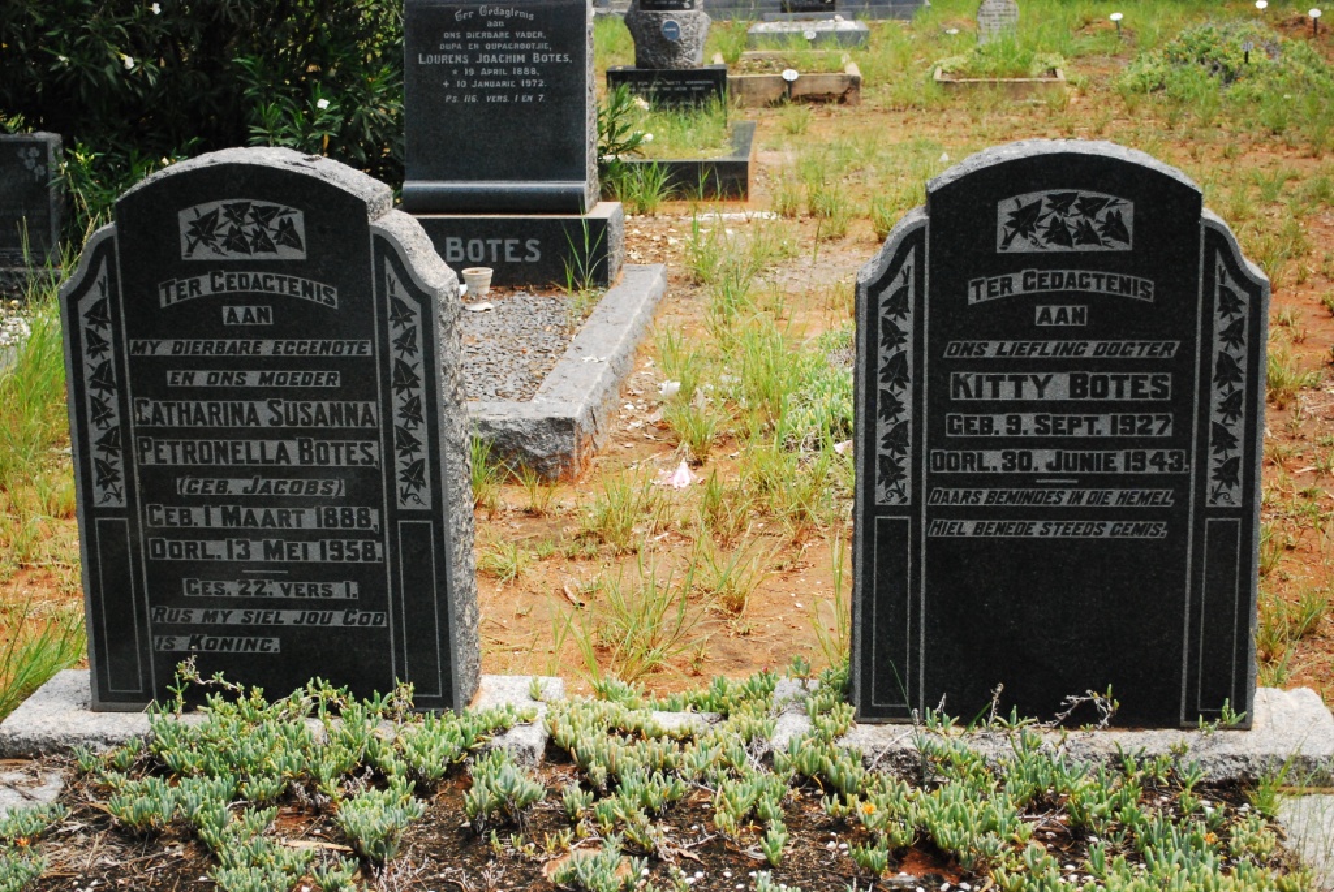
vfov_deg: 23.8
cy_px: 446
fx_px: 2114
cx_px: 667
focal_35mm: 57
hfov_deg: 35.0
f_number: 5.3
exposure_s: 1/2000
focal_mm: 38
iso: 1600
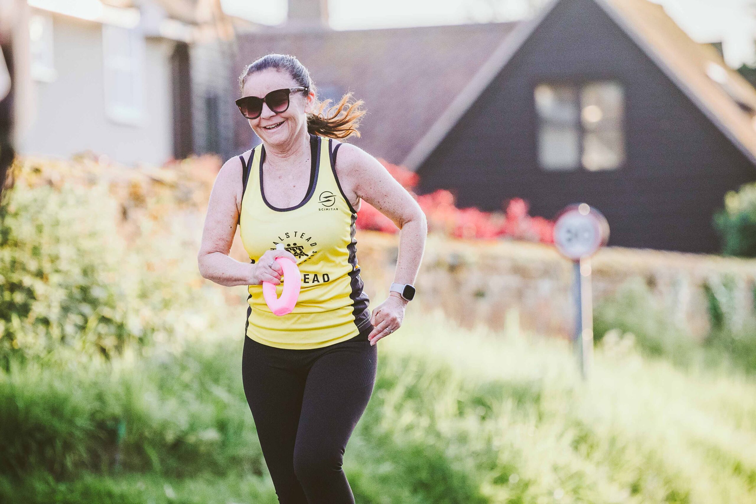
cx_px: 378
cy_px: 252
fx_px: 5040
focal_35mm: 240
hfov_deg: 8.6
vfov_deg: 5.7
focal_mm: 160
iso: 500
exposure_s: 1/1600
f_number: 2.8
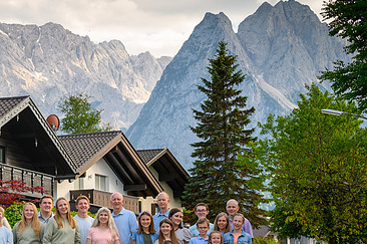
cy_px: 182
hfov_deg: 17.4
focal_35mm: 117
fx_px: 1191
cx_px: 74
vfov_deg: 11.7
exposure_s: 1/200
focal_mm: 70
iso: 400
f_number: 11
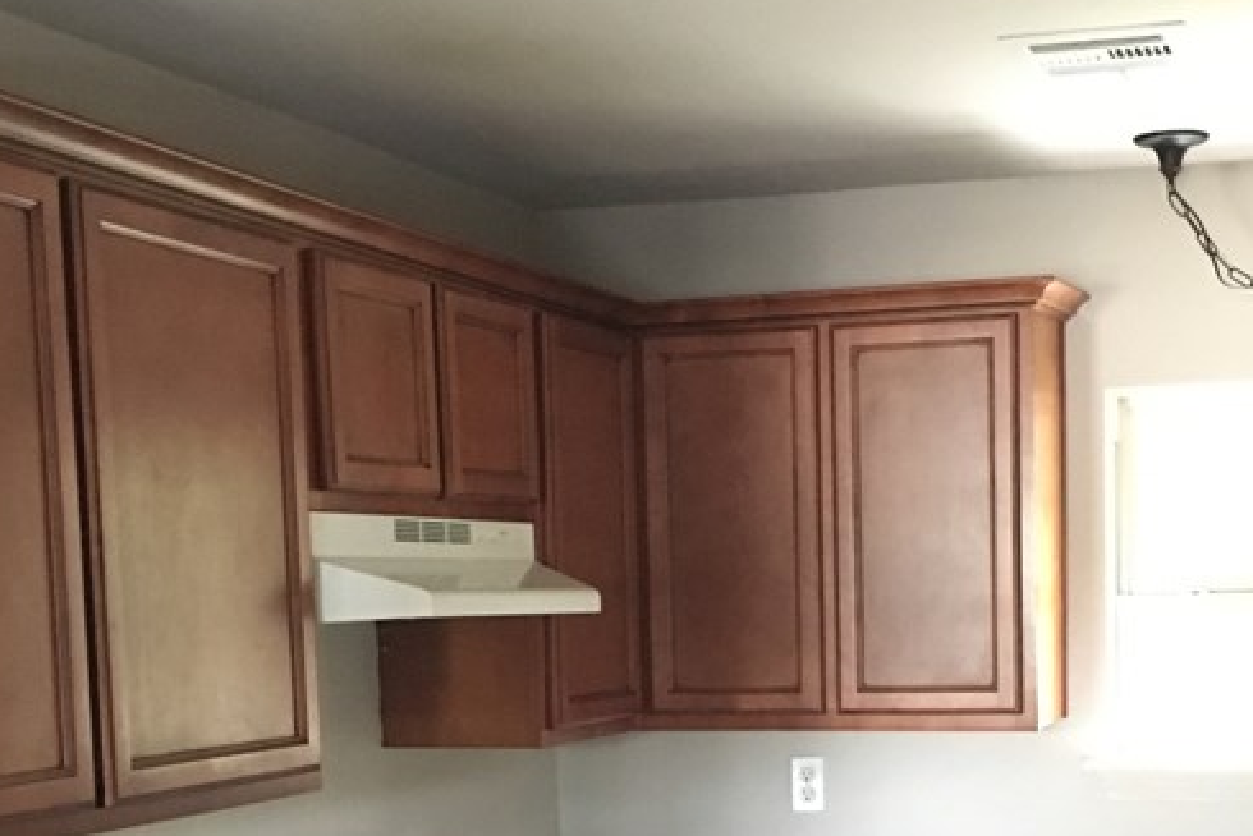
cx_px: 749
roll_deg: +1.8
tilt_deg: -4.4
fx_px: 2193
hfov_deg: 31.8
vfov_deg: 21.0
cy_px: 780
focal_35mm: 63
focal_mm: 4.15
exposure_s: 1/15
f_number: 2.2
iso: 400
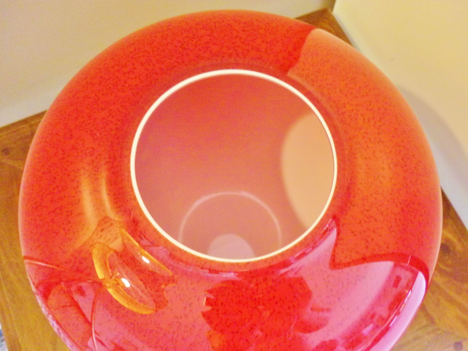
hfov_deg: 55.4
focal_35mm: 33
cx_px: 234
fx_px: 446
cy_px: 176
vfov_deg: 42.9
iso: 400
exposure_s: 1/8
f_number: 2.8
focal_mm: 5.5
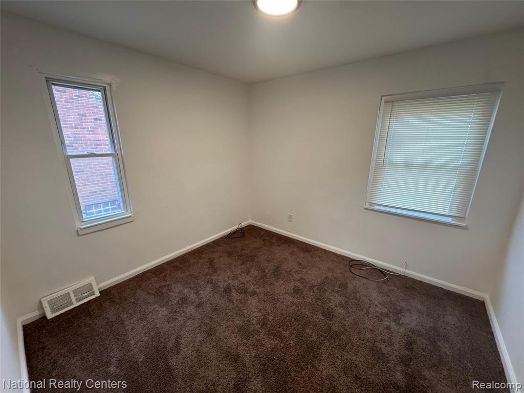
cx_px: 262
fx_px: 212
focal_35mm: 14
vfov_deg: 85.7
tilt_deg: -14.7
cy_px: 196
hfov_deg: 102.1
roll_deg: -1.0
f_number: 2.2
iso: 250
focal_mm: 2.22
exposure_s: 1/120
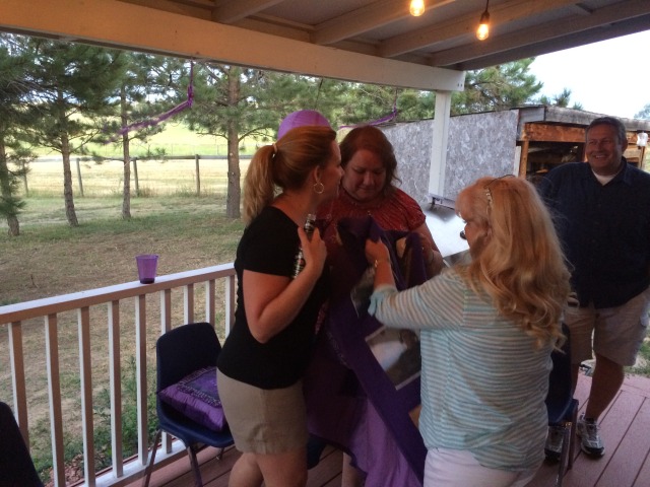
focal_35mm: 29
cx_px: 325
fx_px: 545
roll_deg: -1.2
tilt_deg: -13.0
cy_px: 244
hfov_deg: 61.7
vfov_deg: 48.2
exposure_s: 1/30
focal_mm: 4.15
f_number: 2.2
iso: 250
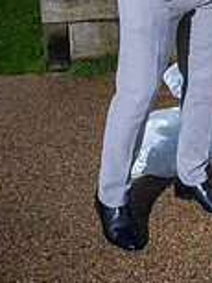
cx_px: 248
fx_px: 807
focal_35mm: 99
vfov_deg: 18.0
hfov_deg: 14.5
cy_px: -120
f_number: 2.8
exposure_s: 1/1250
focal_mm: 35
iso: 160
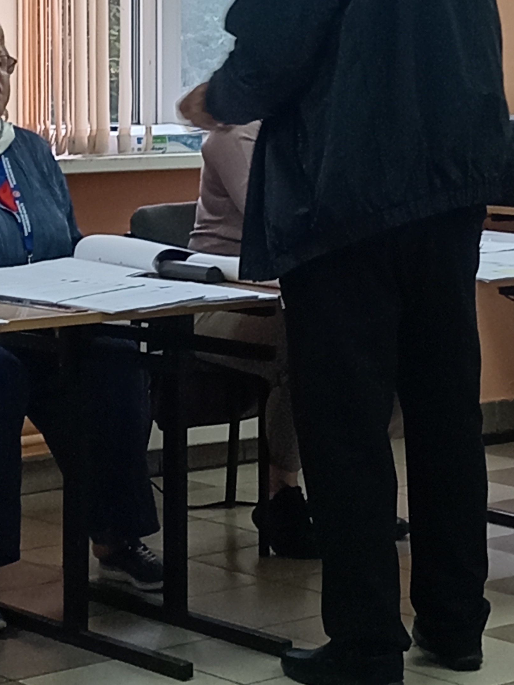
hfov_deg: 12.2
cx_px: 275
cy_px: 171
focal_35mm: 121
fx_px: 2395
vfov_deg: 16.2
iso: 332
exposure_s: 1/25
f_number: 1.8
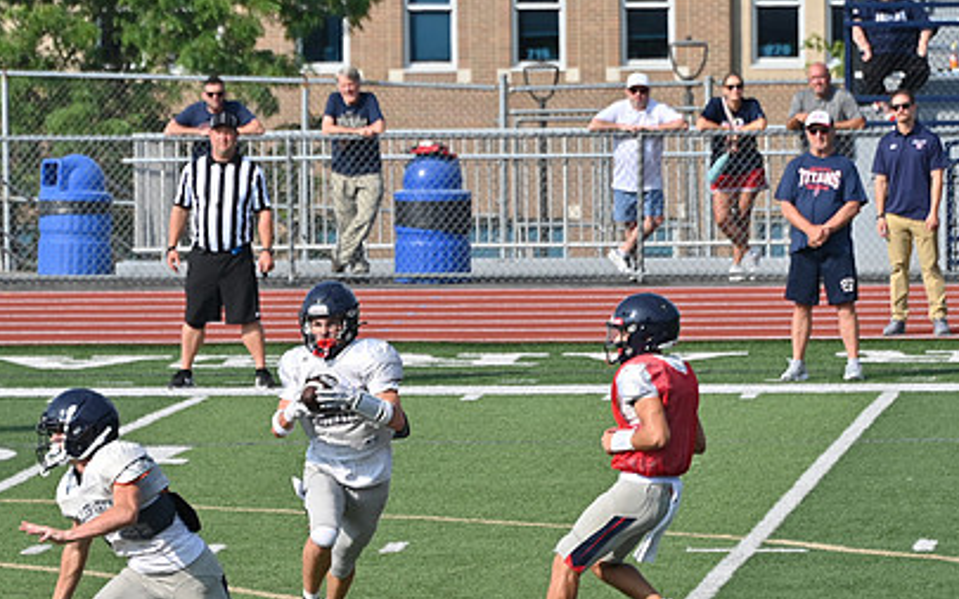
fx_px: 10871
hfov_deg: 5.1
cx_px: 507
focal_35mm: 416
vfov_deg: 3.2
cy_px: 439
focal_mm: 190
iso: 110
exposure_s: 1/800
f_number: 5.6
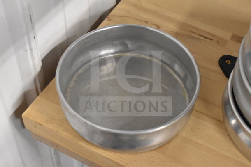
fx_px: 397
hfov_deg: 35.0
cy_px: 84
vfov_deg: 23.8
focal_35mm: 57
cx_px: 126
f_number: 4.8
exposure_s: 1/60
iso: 5600
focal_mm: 38
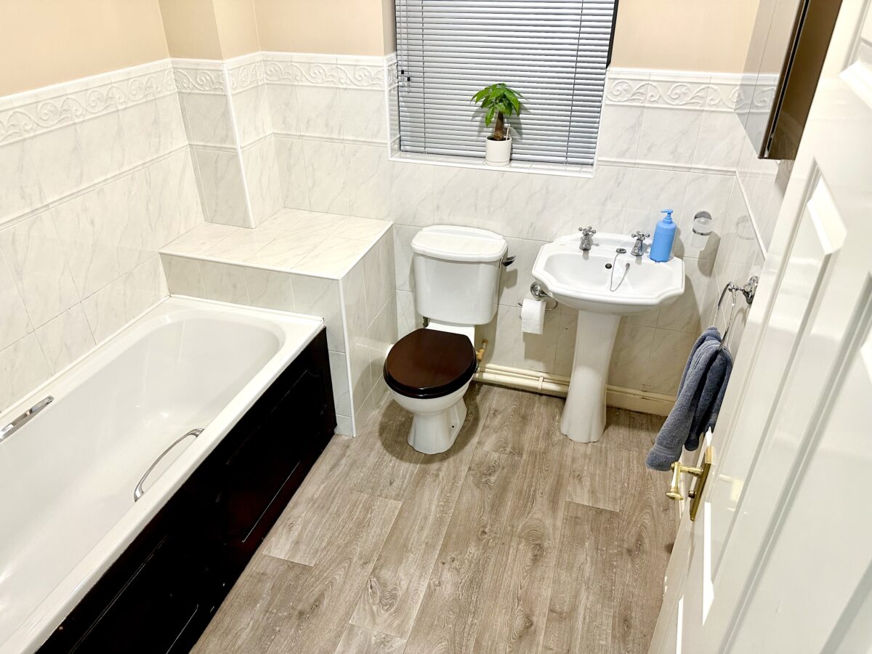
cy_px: 327
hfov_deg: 71.6
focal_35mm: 24
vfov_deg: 56.8
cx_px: 436
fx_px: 605
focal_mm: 6.86
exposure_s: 1/50
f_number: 1.78
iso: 320
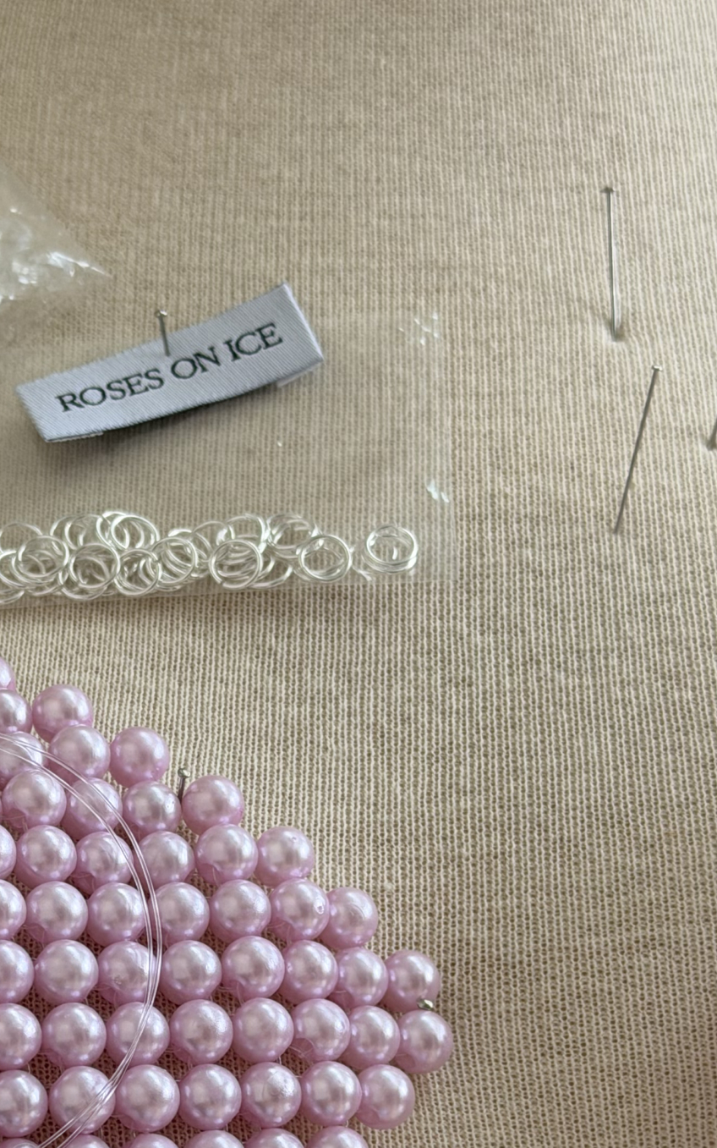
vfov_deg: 21.4
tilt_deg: -4.4
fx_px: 3002
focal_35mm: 96
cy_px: 928
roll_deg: -0.4
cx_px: 49
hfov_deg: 13.5
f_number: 1.78
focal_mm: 6.76
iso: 100
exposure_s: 1/79
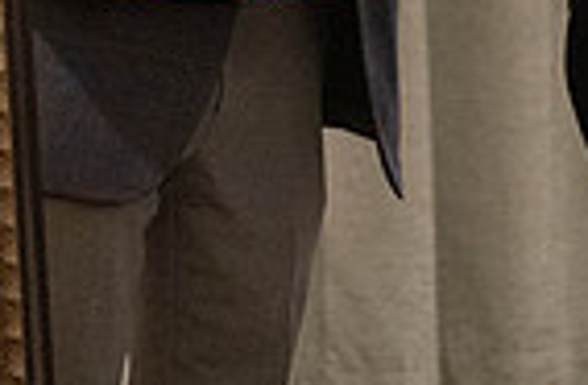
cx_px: 123
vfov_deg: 4.3
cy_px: -401
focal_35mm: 310
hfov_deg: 6.7
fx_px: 5036
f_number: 2.8
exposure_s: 1/200
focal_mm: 70
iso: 5000
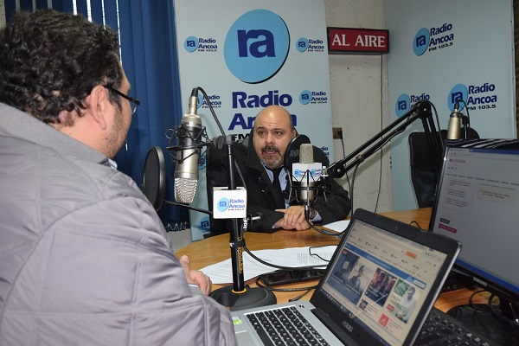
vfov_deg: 40.0
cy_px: 173
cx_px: 260
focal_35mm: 33
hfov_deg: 57.2
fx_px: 476
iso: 800
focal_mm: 22
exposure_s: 1/100
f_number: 5
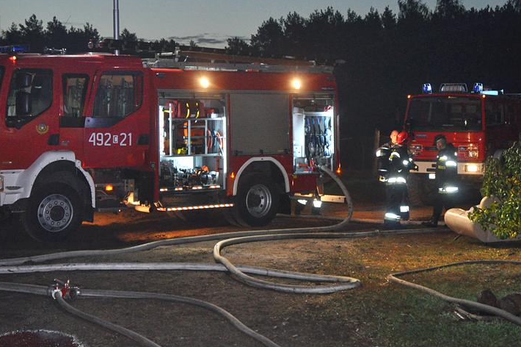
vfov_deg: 17.2
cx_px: 225
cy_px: 144
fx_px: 1142
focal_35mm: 79
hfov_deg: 25.7
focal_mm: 44
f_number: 5.6
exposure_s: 1/60
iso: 2500
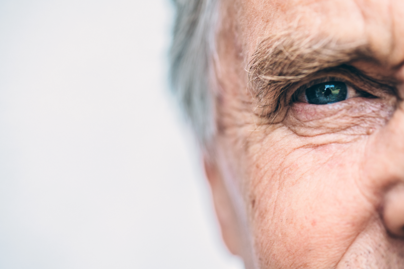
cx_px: 202
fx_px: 1178
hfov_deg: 19.5
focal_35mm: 105
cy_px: 134
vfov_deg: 13.0
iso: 200
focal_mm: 105
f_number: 4.5
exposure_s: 1/100
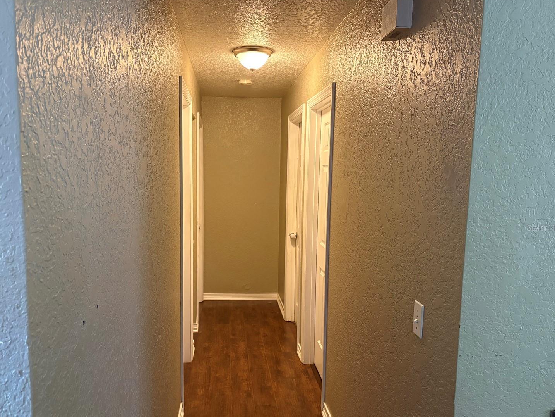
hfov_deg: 61.6
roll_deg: -0.9
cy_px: 227
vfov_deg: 48.2
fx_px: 465
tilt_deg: -7.8
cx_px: 254
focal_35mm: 29
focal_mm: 5.96
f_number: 1.6
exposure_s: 1/60
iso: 500
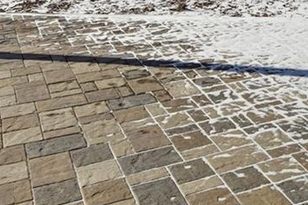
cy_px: -118
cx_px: 290
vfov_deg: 18.8
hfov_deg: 30.6
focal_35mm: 62
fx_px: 530
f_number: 7.1
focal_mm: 14
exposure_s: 1/13000
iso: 400
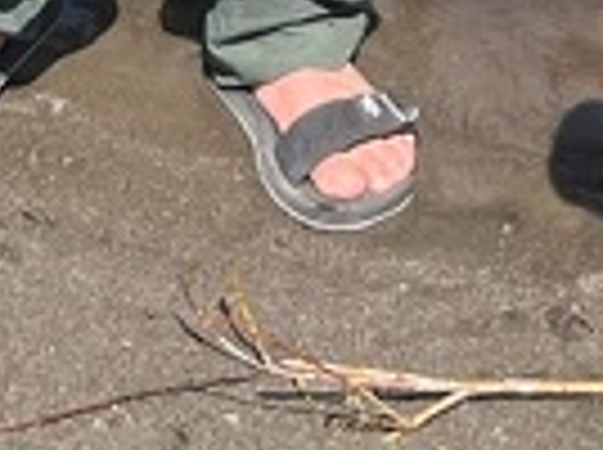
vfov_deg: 6.4
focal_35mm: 199
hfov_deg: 9.8
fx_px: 3460
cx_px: 752
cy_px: -1184
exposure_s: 1/2268
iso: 50
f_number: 1.6
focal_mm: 5.1
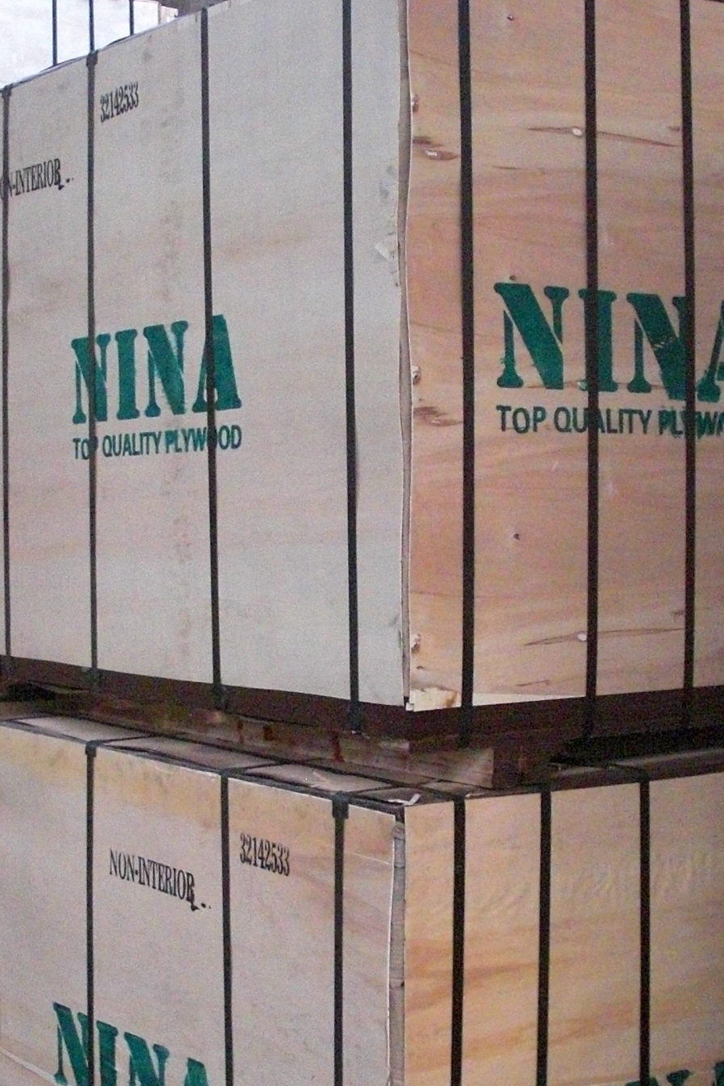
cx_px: 284
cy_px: 673
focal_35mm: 64
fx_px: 1930
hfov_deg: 21.2
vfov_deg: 31.3
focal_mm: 6.3
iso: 800
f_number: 2.8
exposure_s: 1/80
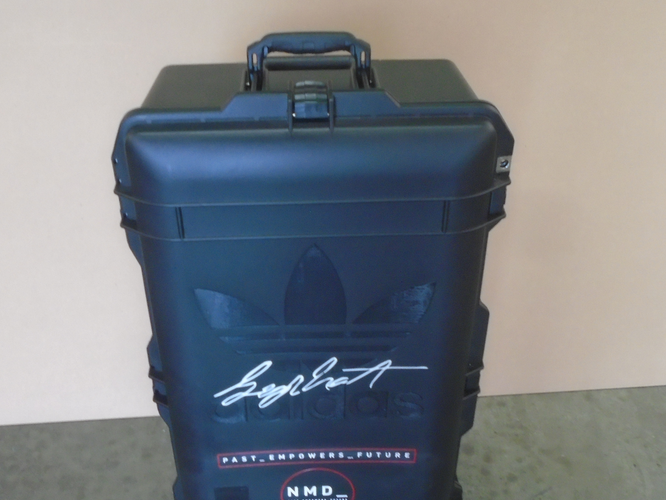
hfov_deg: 44.8
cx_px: 324
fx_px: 808
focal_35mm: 42
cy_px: 312
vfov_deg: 34.2
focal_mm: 5.5
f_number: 3.5
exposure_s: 1/25
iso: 400
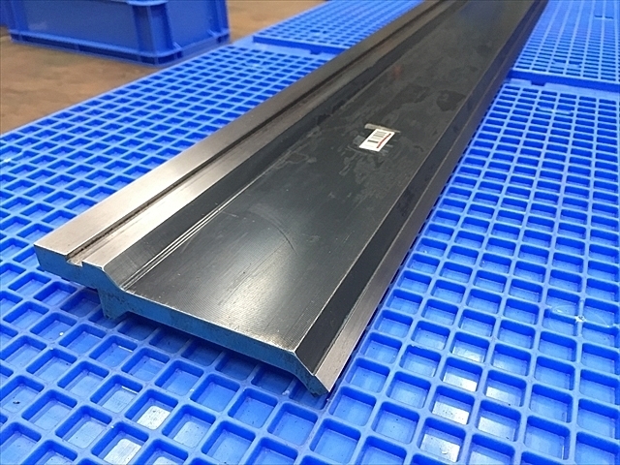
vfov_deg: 48.2
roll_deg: +0.3
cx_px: 310
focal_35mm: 29
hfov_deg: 61.7
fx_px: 519
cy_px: 232
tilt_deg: -33.6
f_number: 2.2
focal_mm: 4.15
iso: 200
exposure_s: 1/30
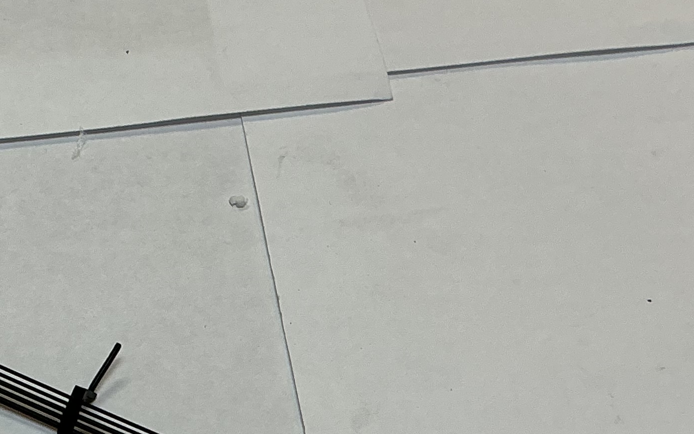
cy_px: 399
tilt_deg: -55.6
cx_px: 20
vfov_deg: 14.5
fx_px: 1683
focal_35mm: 89
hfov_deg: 22.5
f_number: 1.8
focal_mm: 3
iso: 16
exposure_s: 1/103
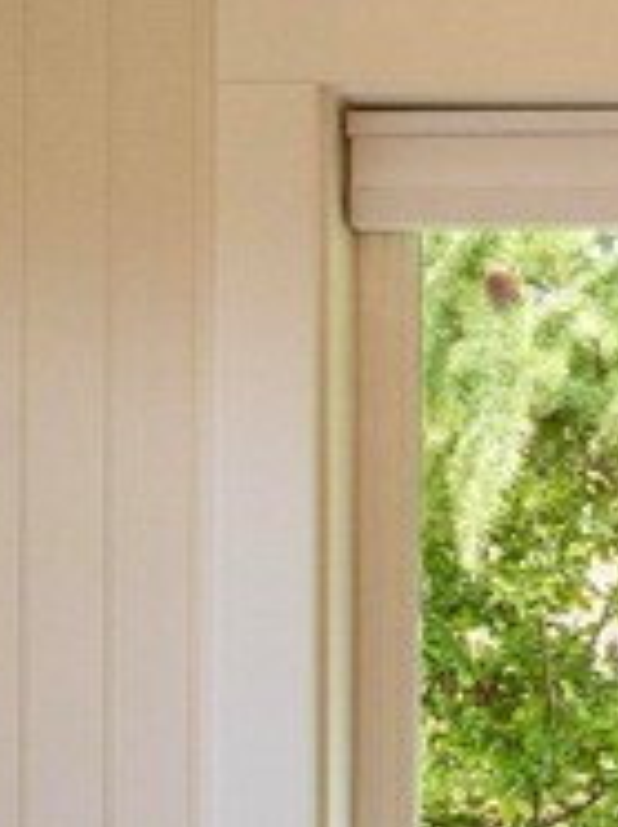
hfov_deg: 9.8
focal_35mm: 123
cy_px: 1052
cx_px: 1714
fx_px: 2935
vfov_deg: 15.3
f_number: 8
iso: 320
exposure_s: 1/125
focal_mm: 14
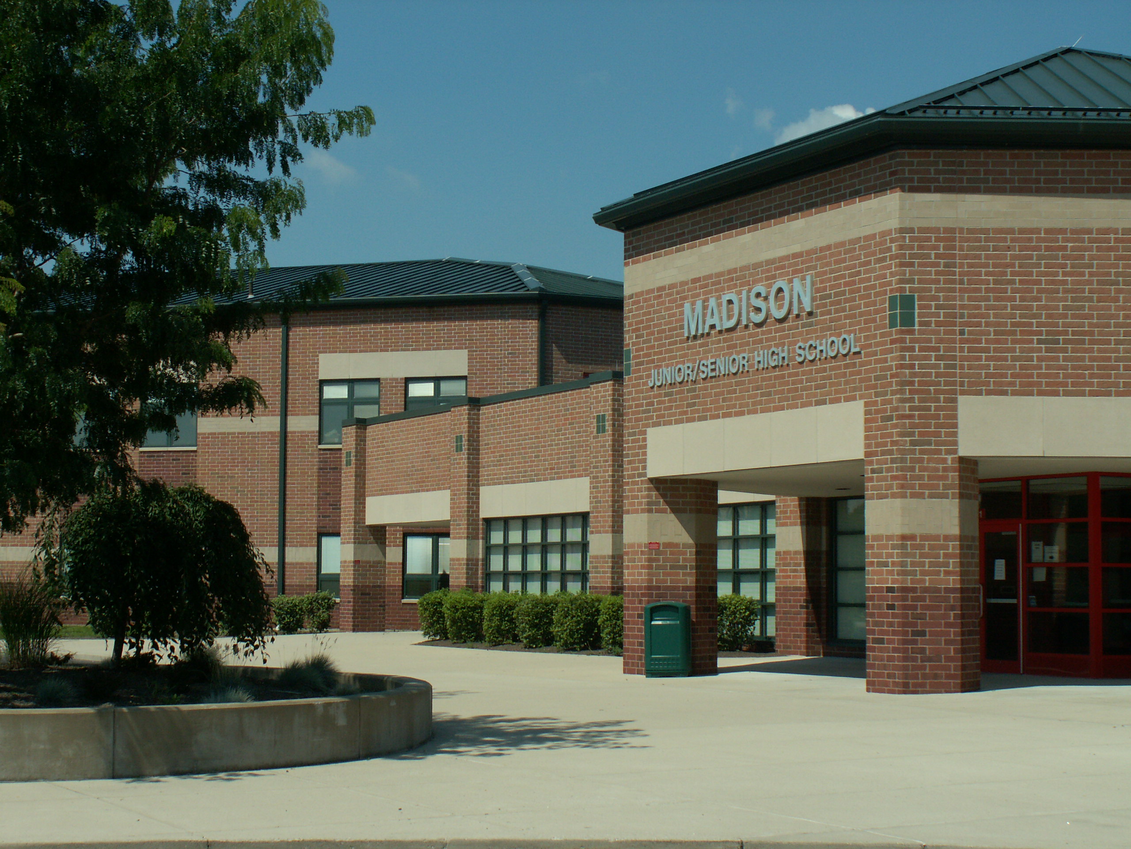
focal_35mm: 61
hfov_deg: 31.7
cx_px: 566
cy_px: 424
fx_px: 1993
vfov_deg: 24.0
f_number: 4.5
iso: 50
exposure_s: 1/800
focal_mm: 10.1
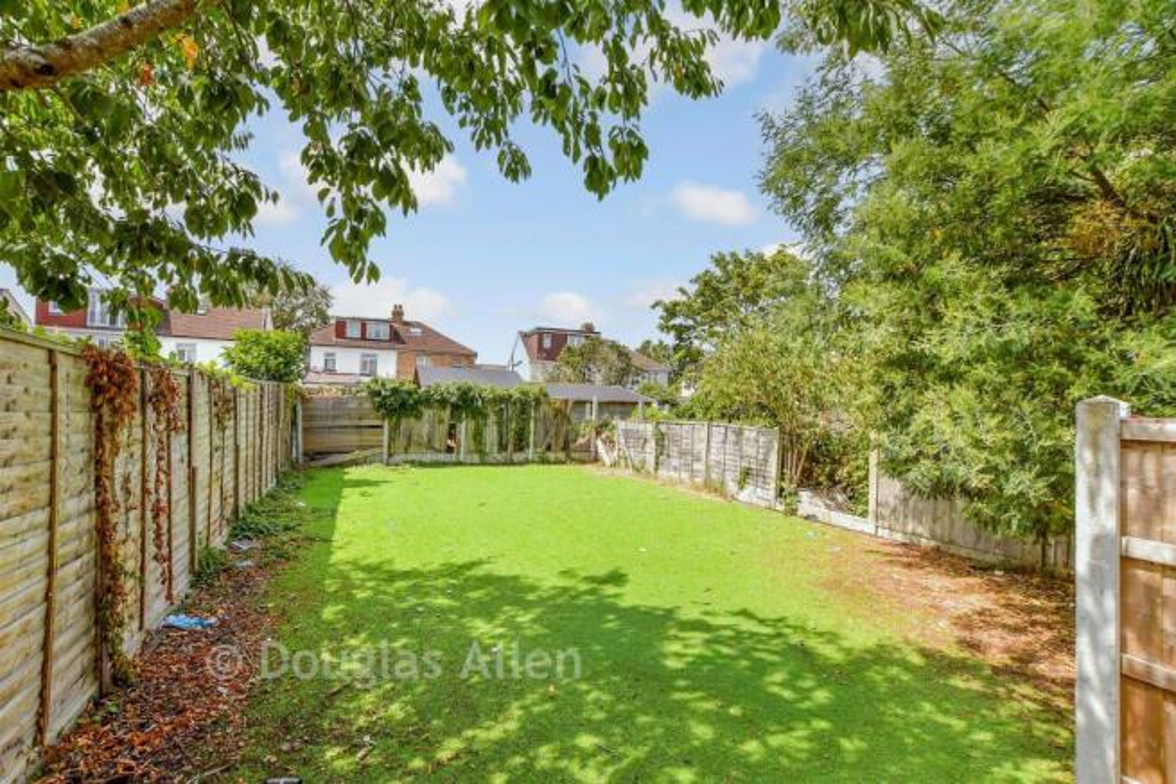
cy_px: 392
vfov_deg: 77.4
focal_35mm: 15
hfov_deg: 100.4
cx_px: 588
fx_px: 490
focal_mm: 10
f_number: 7.1
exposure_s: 1/640
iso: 400
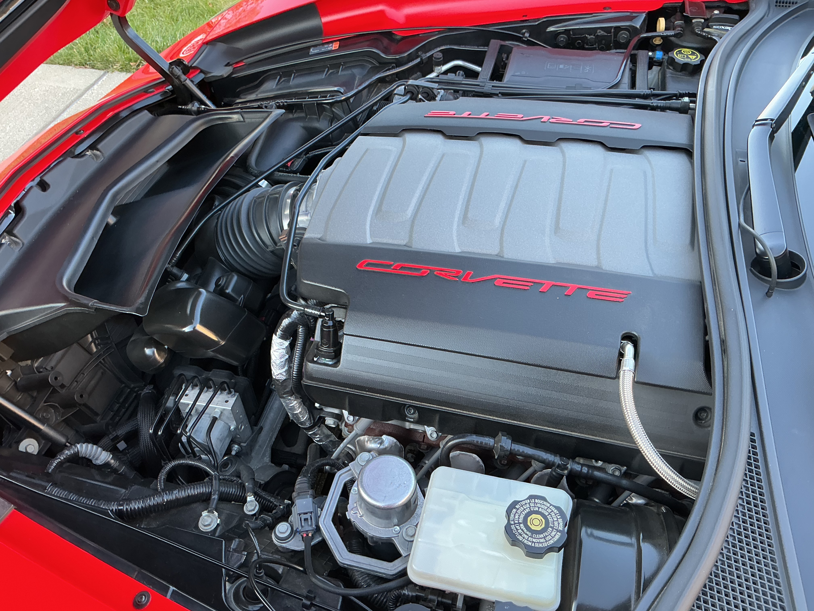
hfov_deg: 61.7
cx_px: 407
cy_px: 306
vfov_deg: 48.2
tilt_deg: -49.1
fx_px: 682
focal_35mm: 29
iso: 50
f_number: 1.8
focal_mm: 3
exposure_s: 1/60
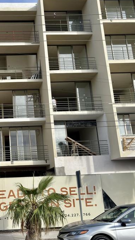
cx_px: 5
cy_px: 122
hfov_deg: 26.4
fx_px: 274
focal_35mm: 43
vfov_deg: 47.4
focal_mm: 5.96
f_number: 1.6
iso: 50
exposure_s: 1/2242
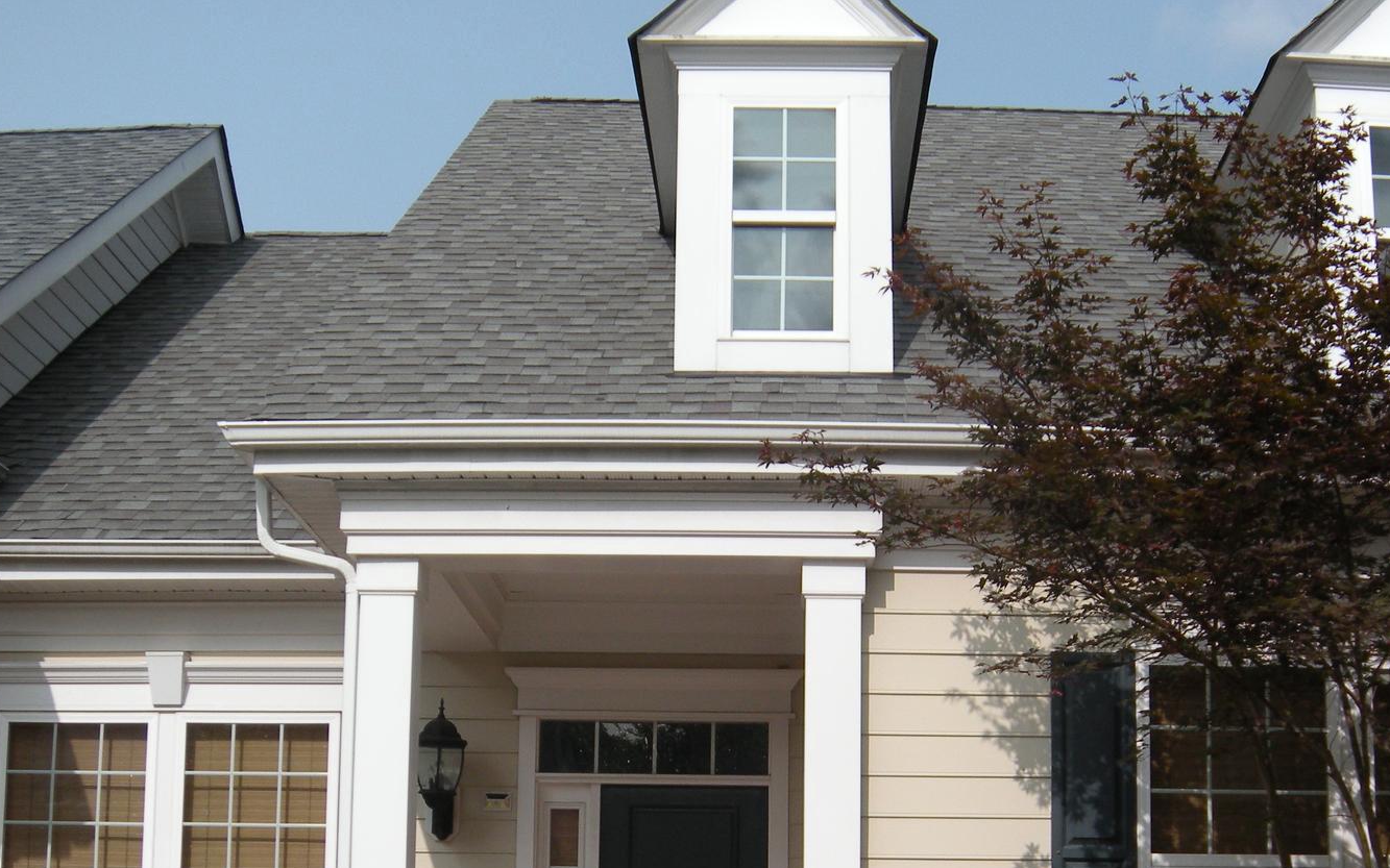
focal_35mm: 57
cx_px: 836
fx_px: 2159
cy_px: 733
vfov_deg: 22.3
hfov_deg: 35.6
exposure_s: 1/703
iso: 64
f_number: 3.8
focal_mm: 5.9
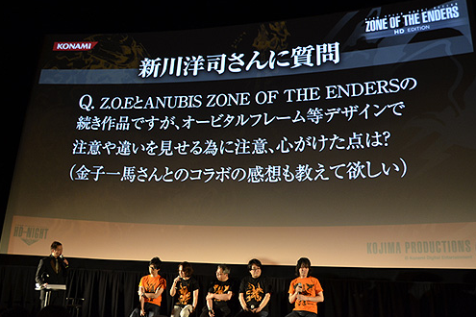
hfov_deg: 60.3
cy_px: 154
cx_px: 235
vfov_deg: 42.3
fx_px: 410
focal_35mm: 31
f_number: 3.5
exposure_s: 1/15
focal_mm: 20
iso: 800
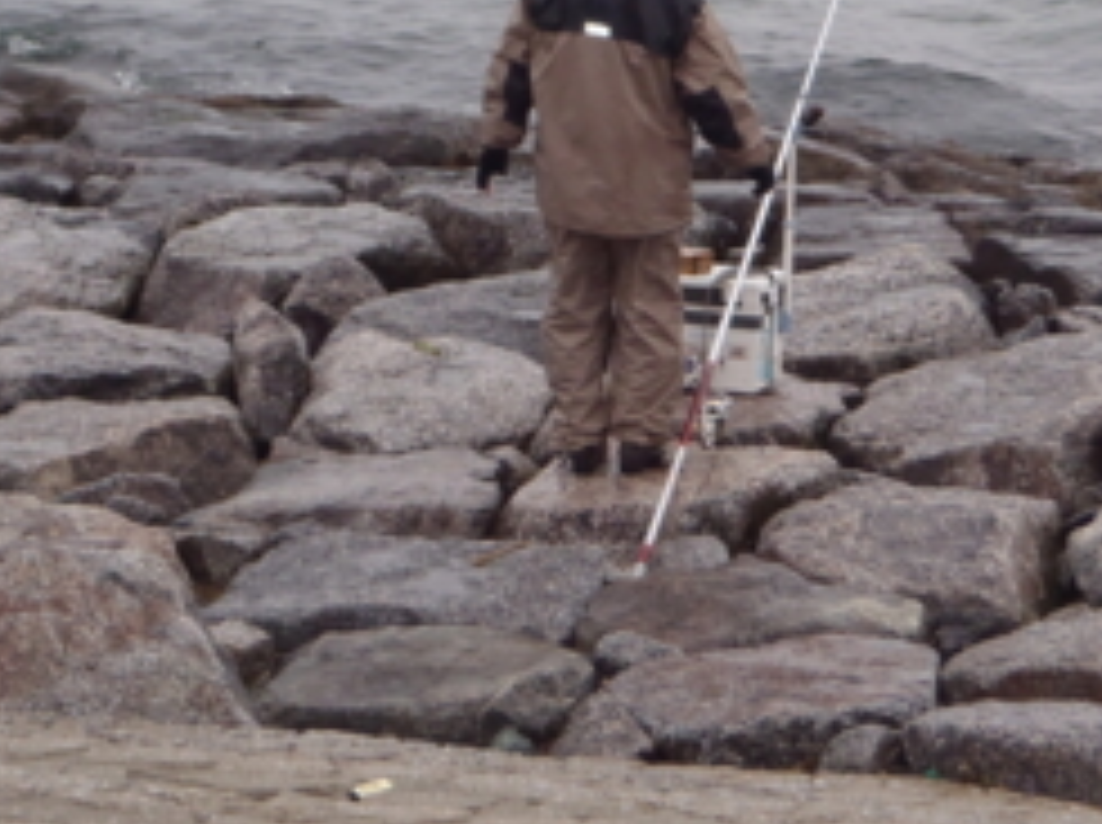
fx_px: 5849
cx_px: 846
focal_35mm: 184
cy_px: 29
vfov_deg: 8.0
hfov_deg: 10.7
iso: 125
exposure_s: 1/50
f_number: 4.6
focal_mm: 16.1
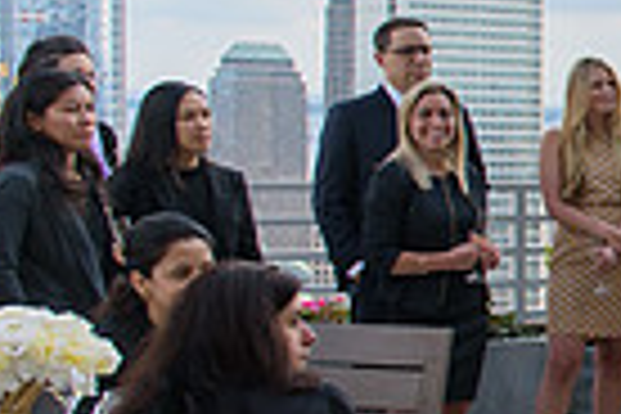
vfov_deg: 13.6
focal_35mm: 101
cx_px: 1274
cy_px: 223
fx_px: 1742
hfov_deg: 15.6
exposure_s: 1/1600
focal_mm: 24
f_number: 3.2
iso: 400
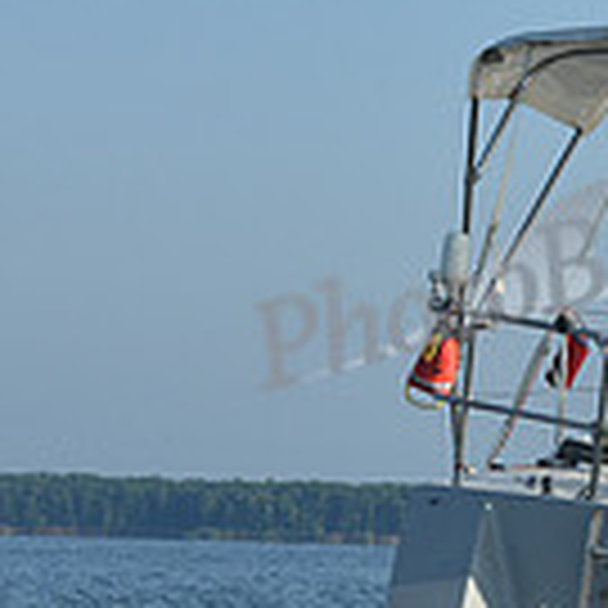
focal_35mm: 255
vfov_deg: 6.9
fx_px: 5067
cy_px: 444
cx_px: 1126
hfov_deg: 6.7
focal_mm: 70
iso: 320
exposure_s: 1/800
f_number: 10
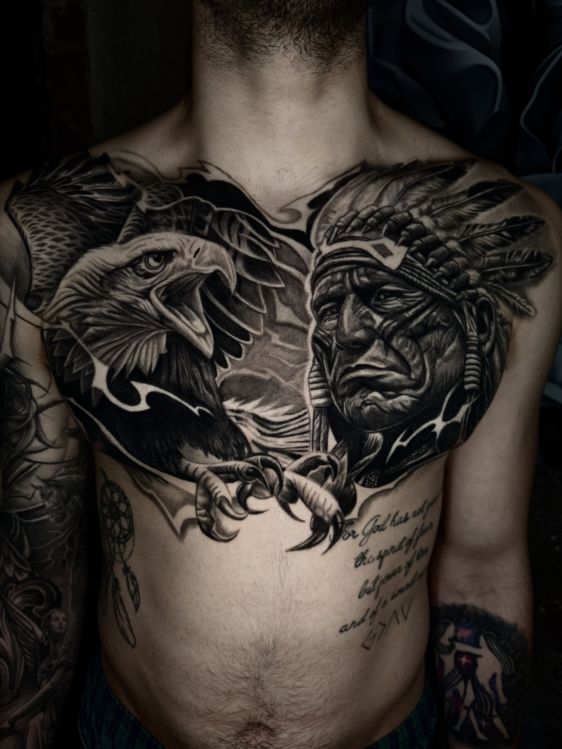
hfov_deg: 56.8
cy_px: 374
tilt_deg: -15.7
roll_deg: -1.5
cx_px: 281
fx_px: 520
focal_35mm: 24
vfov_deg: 71.6
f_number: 1.78
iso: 200
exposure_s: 1/120
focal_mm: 6.76
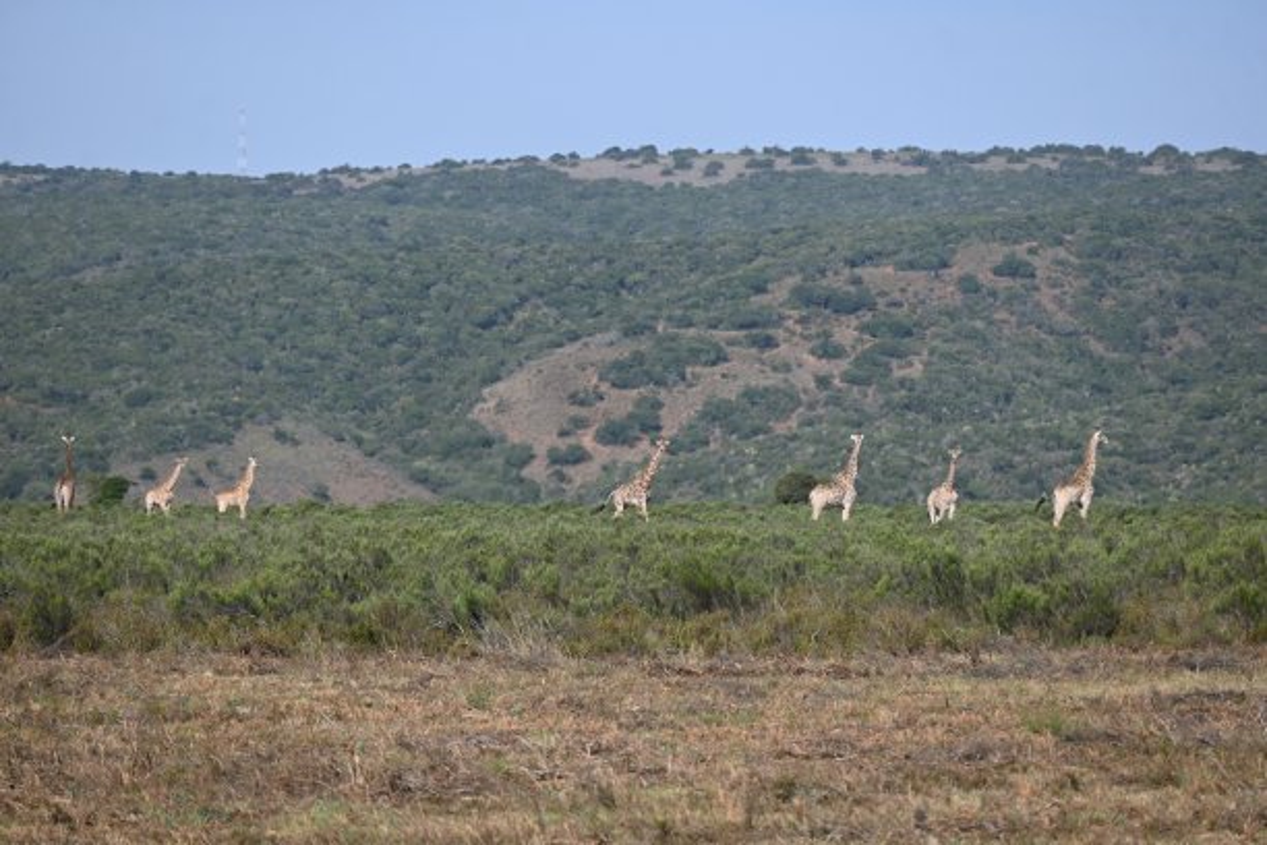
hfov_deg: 8.1
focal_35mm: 255
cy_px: 422
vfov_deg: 5.4
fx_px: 8974
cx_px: 634
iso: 100
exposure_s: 1/640
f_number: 6.3
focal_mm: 170
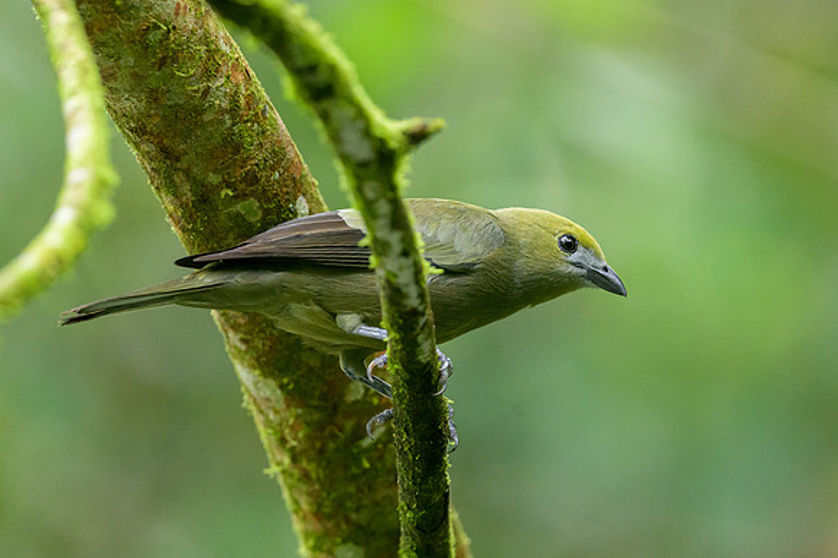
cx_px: 324
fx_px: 18199
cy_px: 269
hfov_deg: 2.6
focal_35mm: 782
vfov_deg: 1.8
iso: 4000
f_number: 5.6
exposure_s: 1/640
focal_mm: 500
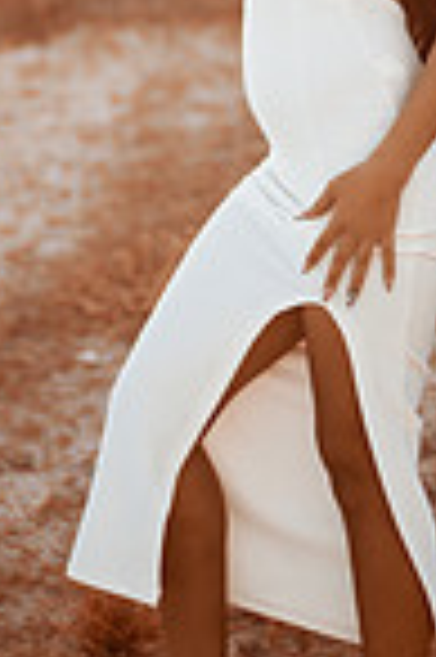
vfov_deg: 11.3
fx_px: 3259
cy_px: -86
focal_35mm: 179
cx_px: 283
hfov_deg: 7.7
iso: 80
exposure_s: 1/3200
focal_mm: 58
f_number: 1.4
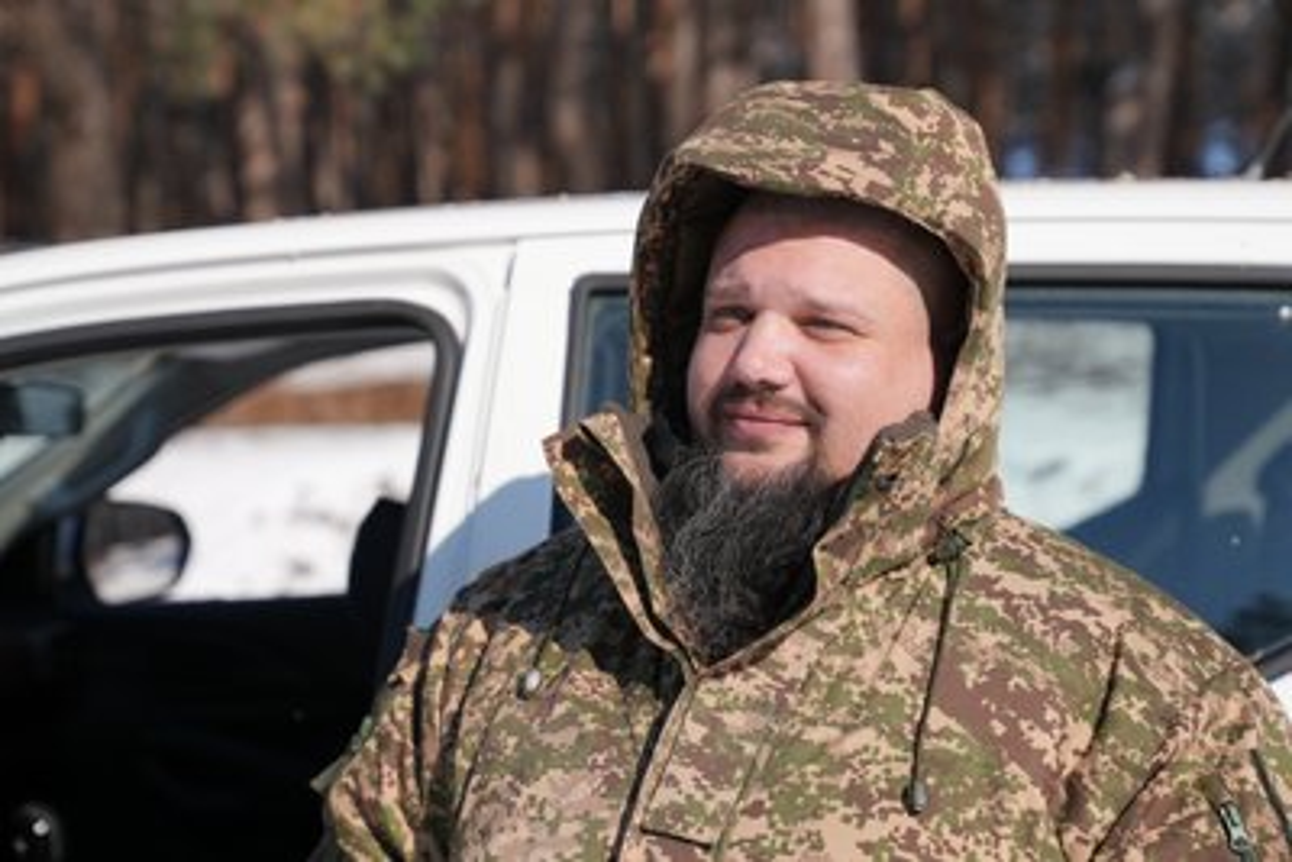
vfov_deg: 19.5
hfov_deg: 28.8
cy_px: 431
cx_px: 646
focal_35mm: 70
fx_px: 2513
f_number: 4
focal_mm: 70
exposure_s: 1/1250
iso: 100
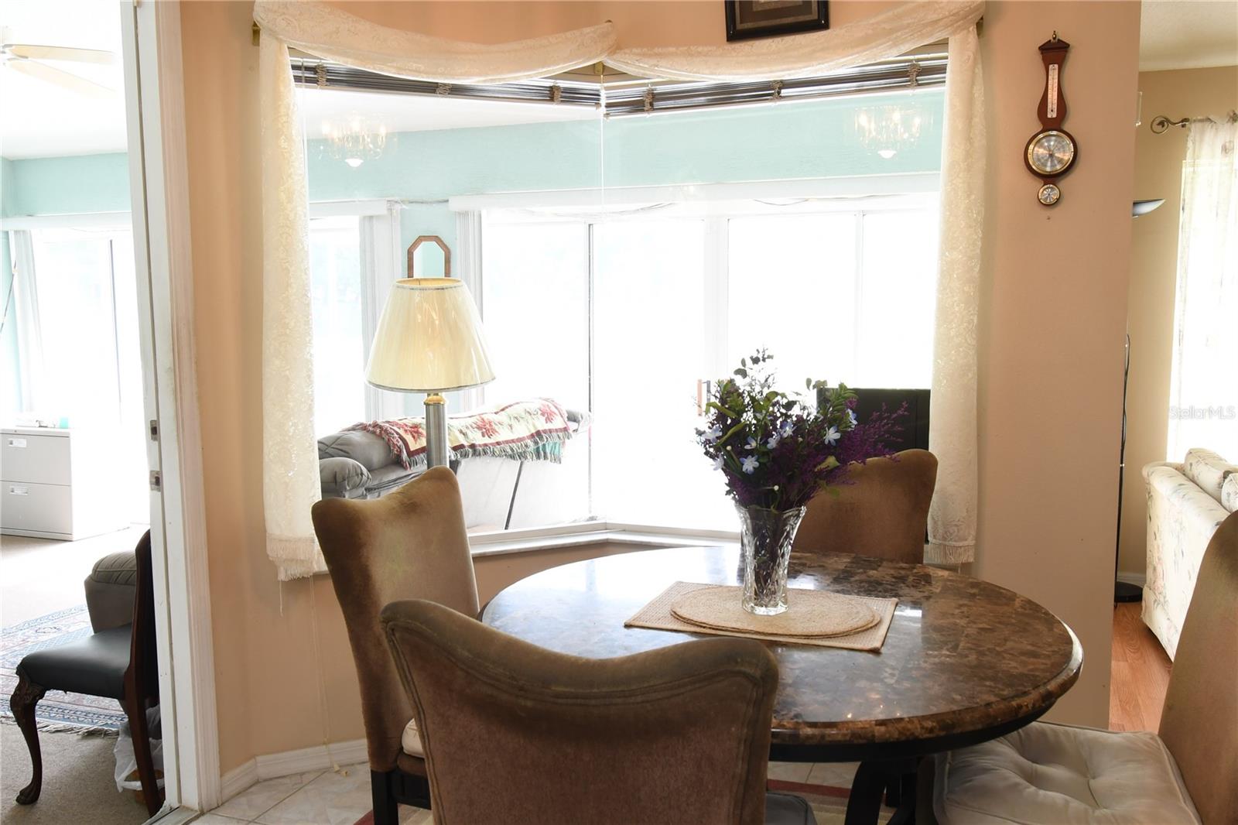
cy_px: 412
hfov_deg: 61.9
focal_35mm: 30
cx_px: 619
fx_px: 1031
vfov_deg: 43.6
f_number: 8
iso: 500
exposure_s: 1/20
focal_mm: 15
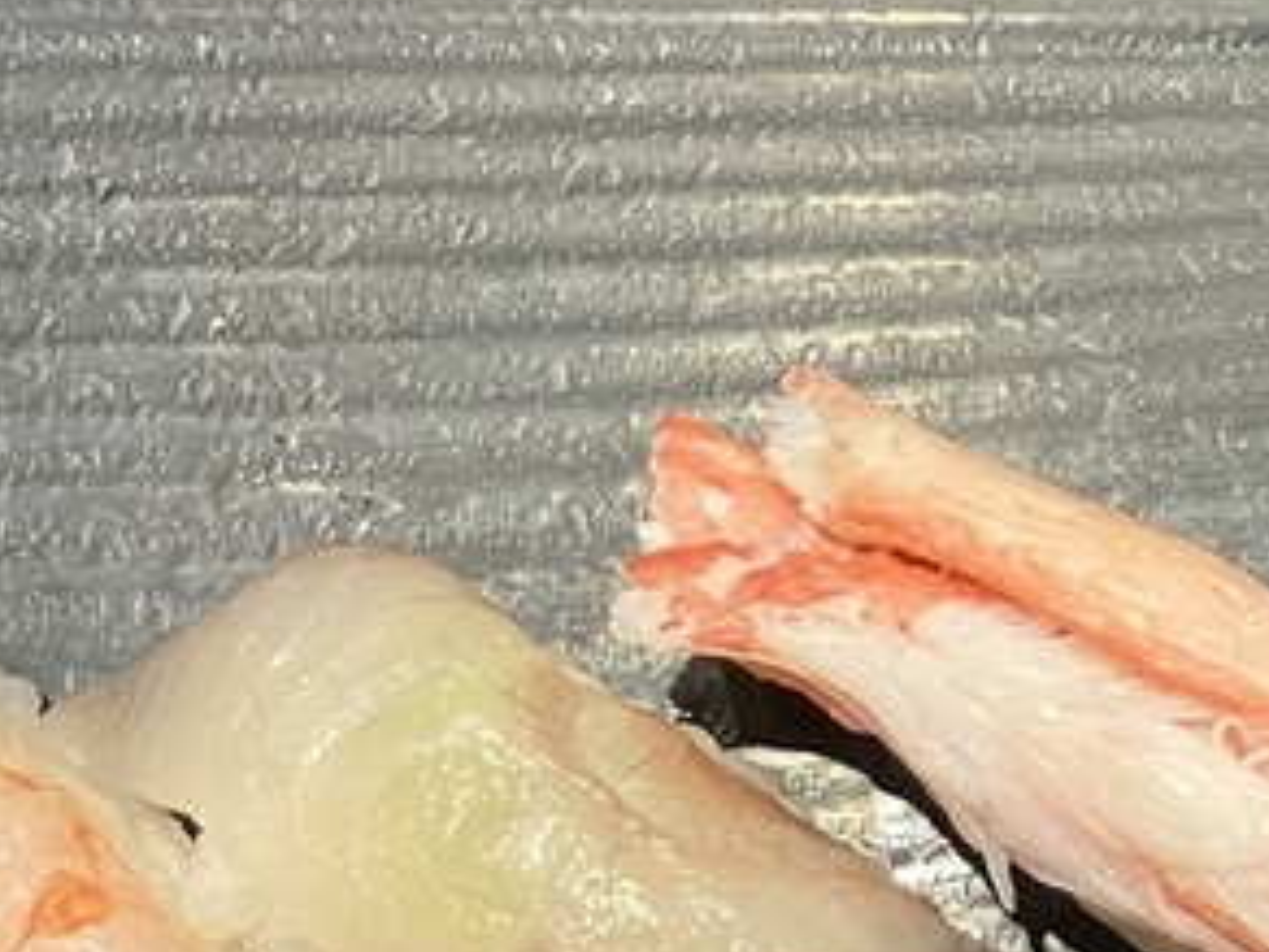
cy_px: 704
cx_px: 1352
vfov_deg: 12.8
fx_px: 4216
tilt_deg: -78.7
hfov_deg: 16.7
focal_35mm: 115
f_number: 1.8
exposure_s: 1/60
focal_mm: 3.99
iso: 80
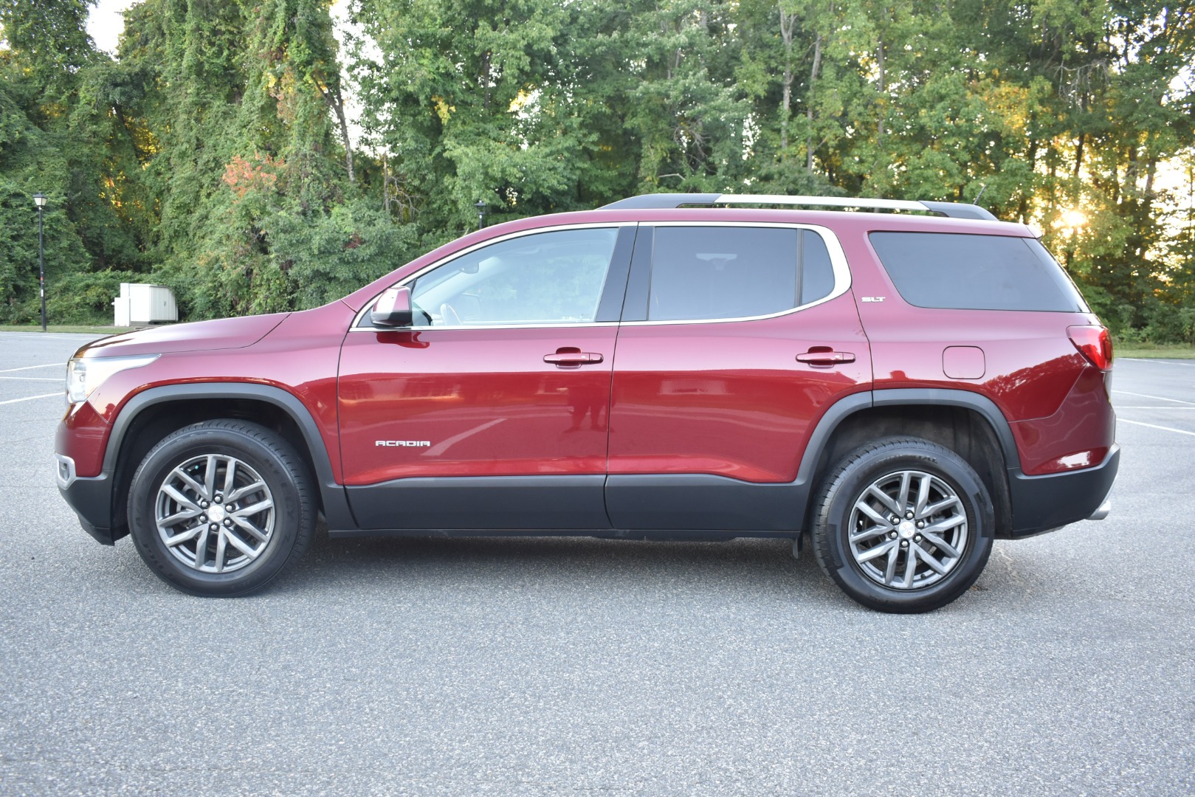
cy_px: 398
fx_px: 1046
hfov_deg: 59.5
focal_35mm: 32
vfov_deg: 41.7
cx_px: 598
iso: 500
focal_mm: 21
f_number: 4
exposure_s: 1/60
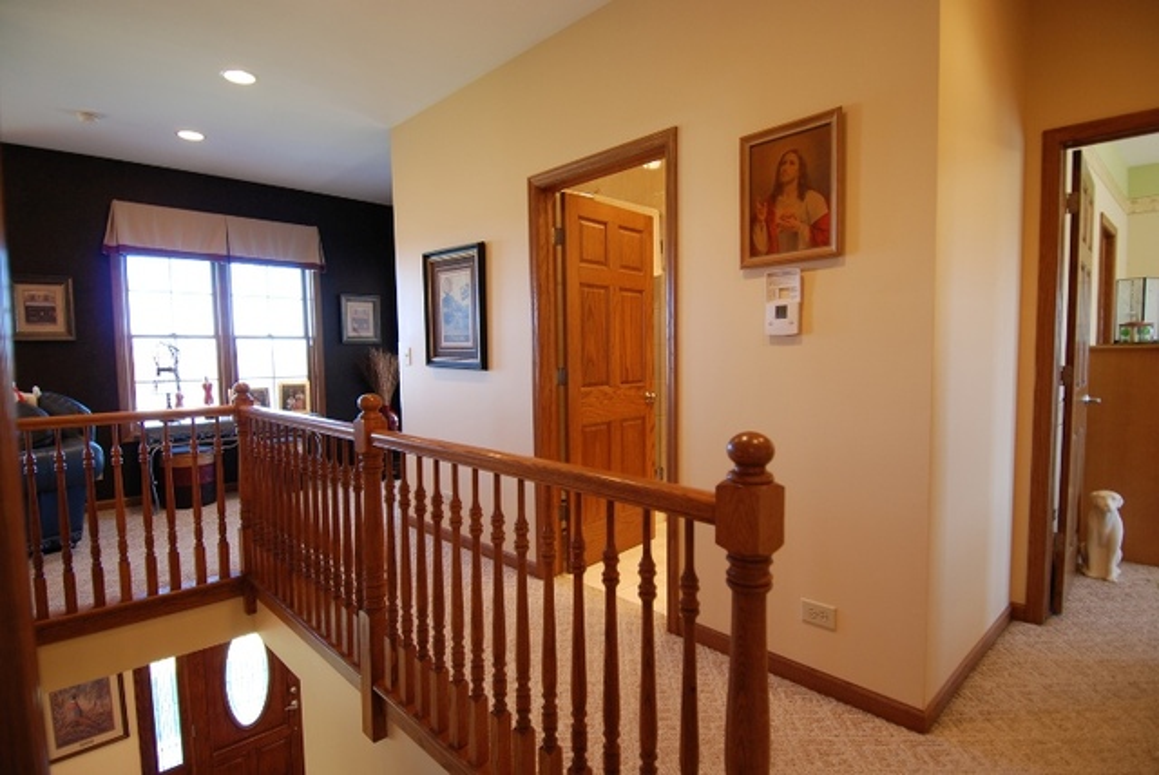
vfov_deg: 67.5
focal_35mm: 18
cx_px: 580
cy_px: 388
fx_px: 580
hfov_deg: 89.9
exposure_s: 1/10
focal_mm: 12
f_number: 4
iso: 200
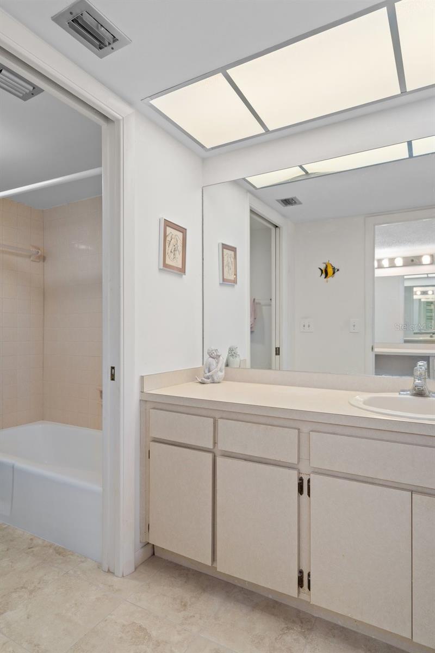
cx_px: 218
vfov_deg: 86.9
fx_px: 344
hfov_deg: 64.6
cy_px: 326
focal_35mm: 19
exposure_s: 1/4
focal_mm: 19
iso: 320
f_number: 8
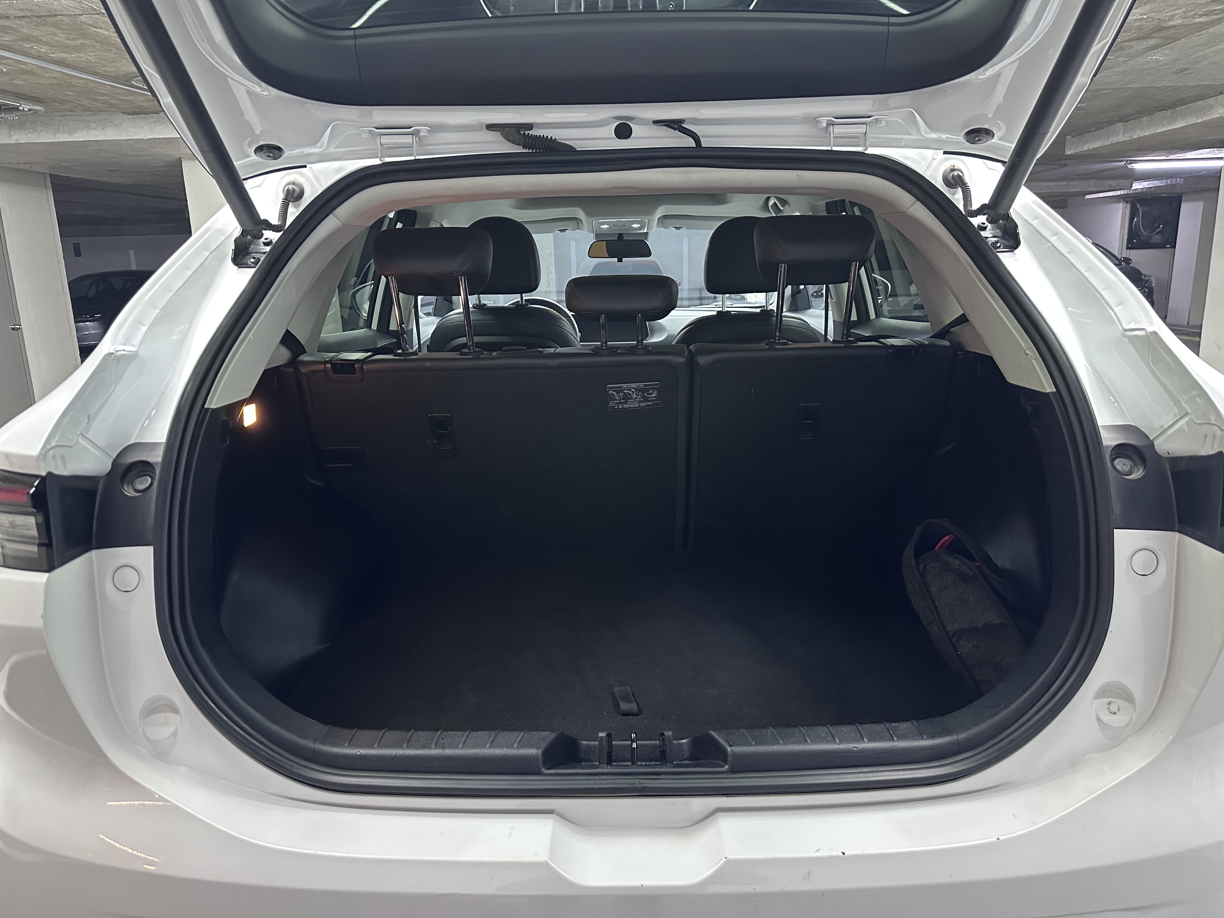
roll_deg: +1.8
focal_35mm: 24
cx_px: 612
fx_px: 849
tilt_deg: -12.9
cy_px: 459
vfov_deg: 56.8
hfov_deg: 71.6
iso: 640
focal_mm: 6.86
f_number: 1.78
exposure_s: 1/50
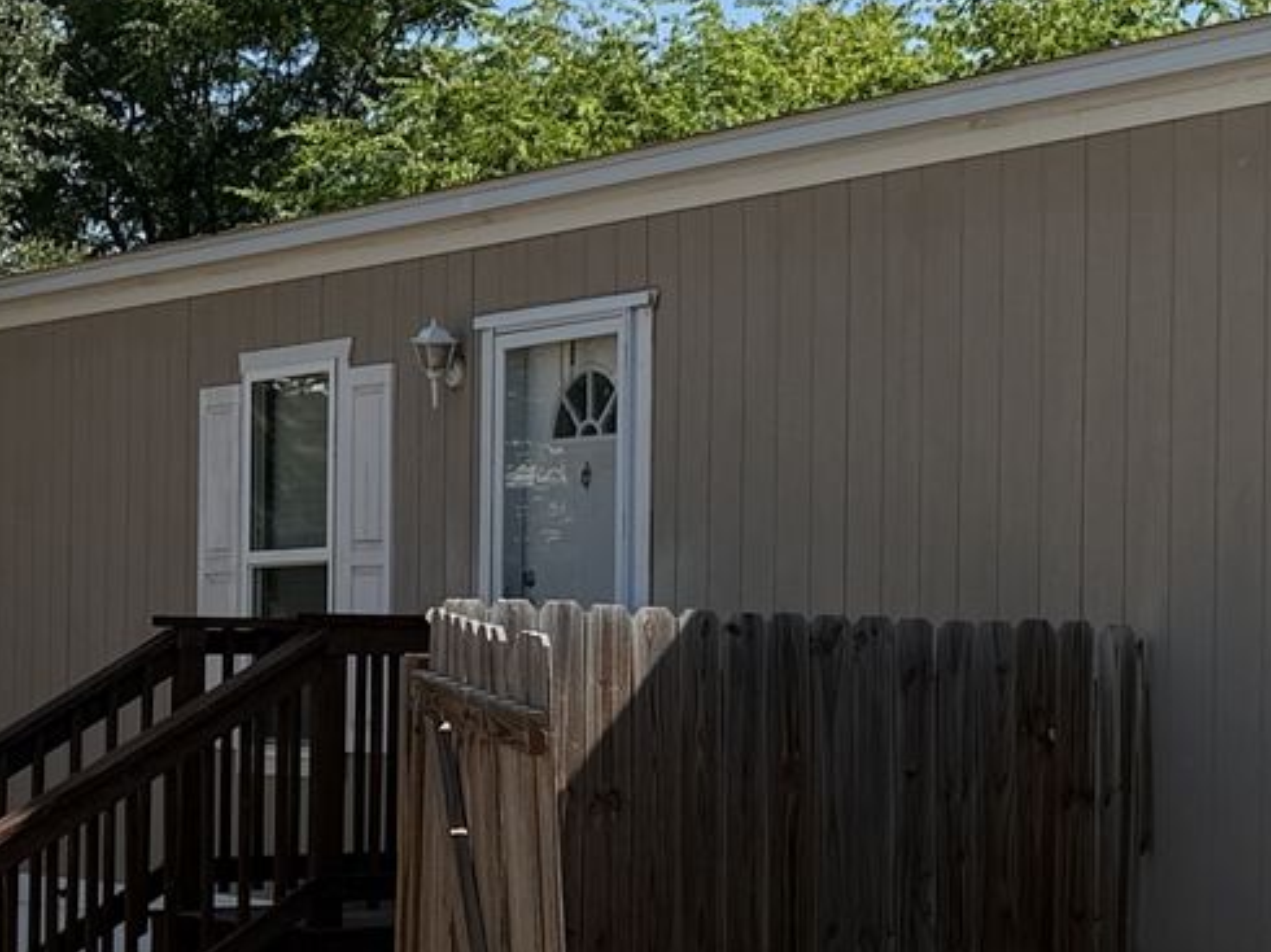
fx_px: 3597
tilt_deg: +1.2
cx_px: 1172
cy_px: 581
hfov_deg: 19.6
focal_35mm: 98
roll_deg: -1.6
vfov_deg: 15.1
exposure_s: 1/4405
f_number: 1.78
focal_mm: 6.76
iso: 80
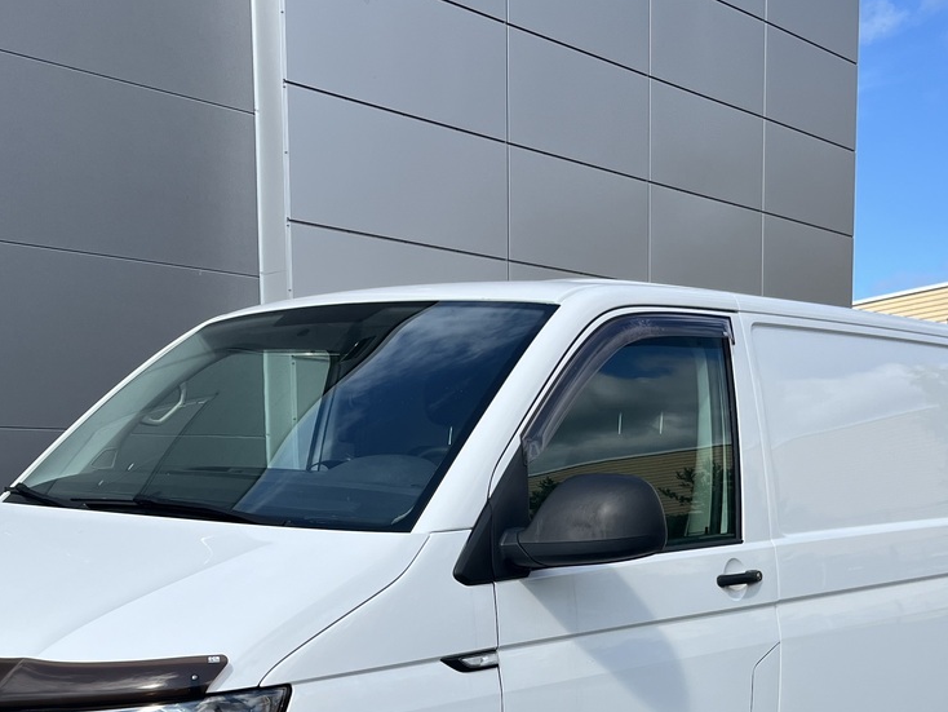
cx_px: 431
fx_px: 1397
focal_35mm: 51
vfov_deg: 27.5
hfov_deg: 37.5
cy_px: 653
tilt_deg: -6.1
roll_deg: +1.4
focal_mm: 5.1
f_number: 1.6
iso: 50
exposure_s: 1/2755
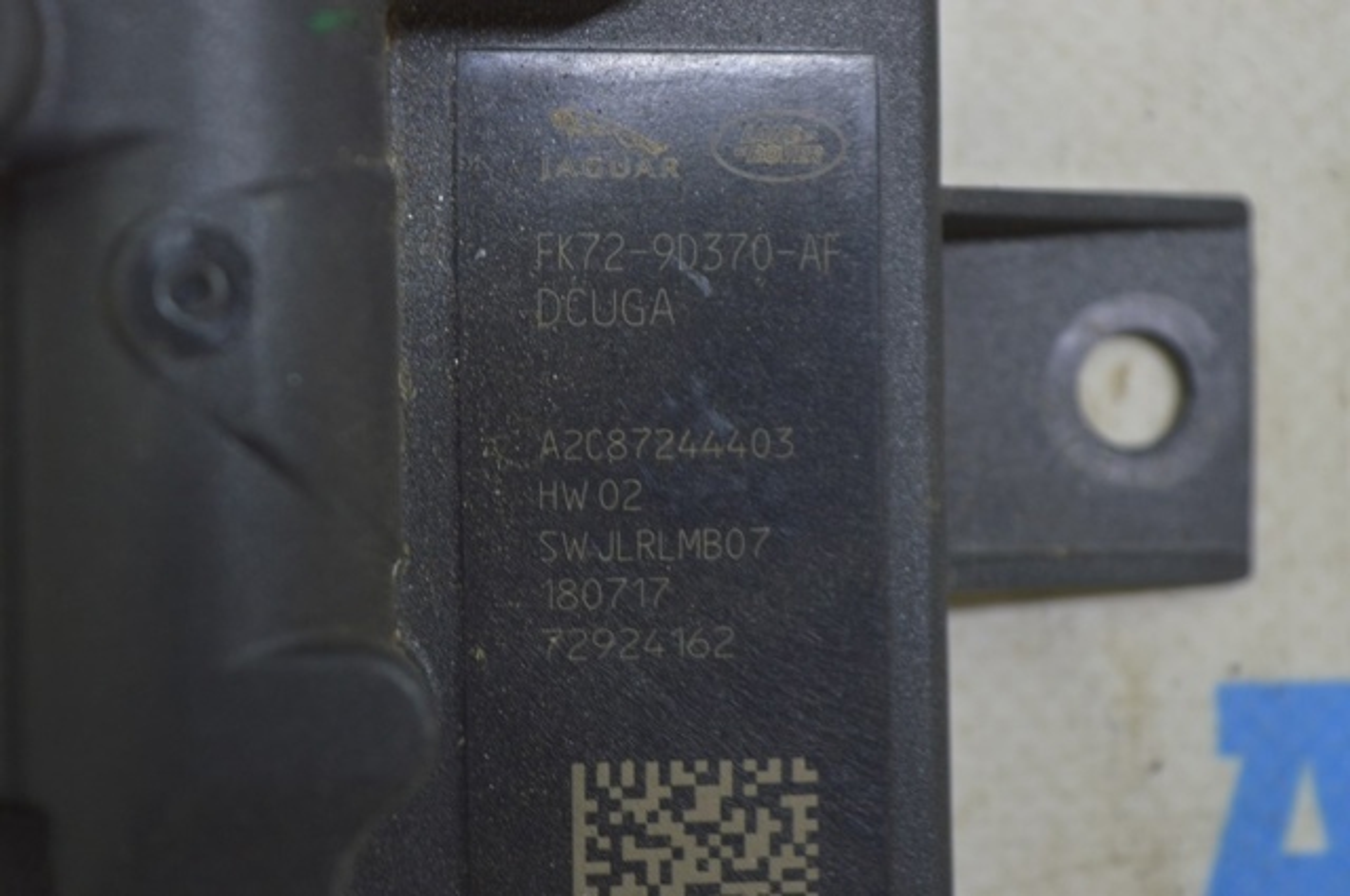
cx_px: 675
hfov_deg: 24.6
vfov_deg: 16.5
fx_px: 3090
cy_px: 448
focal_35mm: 82
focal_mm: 55
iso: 400
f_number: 5.6
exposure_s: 1/20
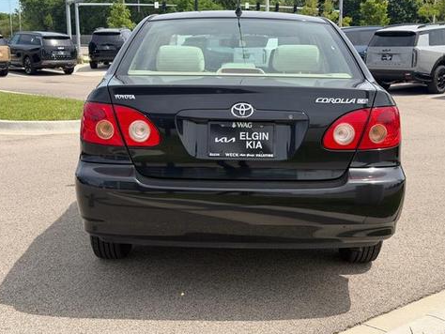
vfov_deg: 28.6
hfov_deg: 37.5
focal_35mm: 51
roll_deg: +0.2
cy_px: 174
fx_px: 656
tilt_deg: -11.7
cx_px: 230
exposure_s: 1/2667
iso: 64
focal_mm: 6.76
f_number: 1.78
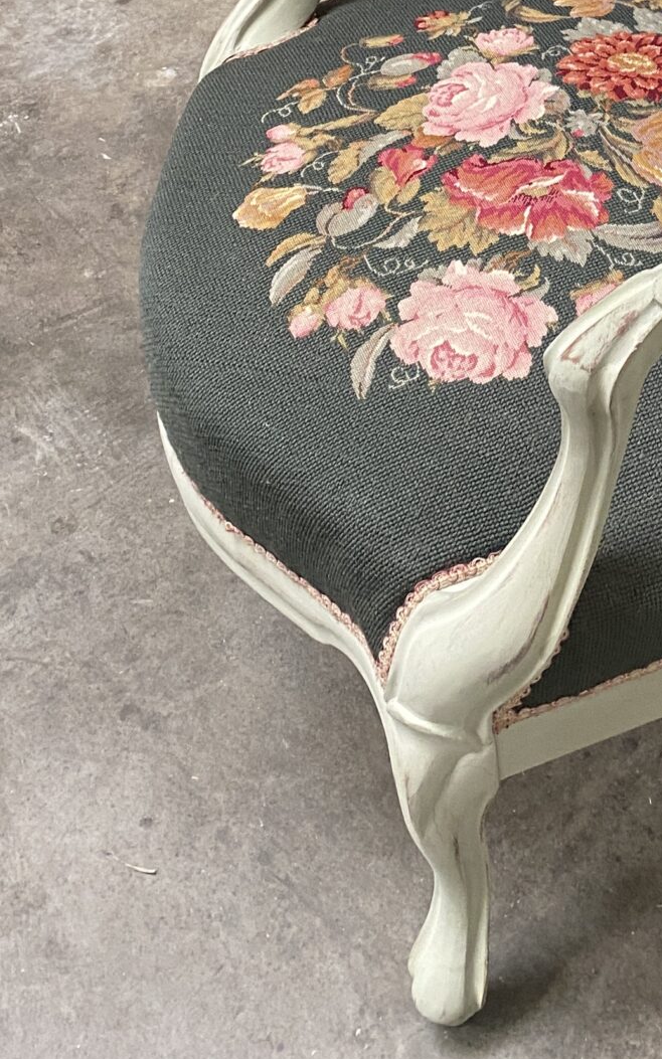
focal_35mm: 67
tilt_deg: -30.7
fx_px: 1934
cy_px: -135
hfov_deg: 18.7
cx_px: 708
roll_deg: +1.1
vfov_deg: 27.7
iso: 125
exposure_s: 1/50
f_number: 1.8
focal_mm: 4.25
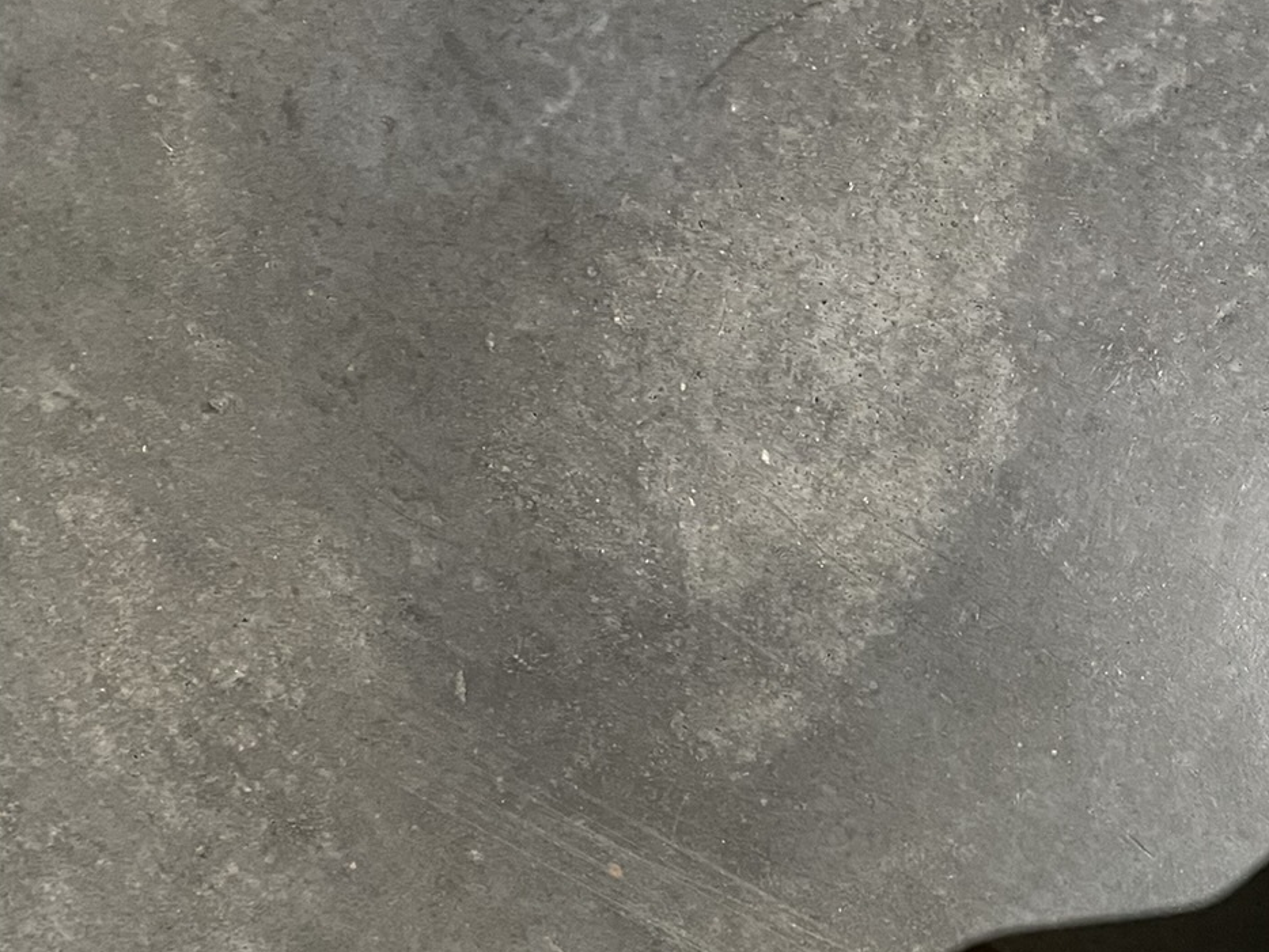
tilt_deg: -71.8
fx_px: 2090
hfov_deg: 30.3
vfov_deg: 24.2
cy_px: 1013
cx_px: 1390
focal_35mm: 57
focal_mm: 4.2
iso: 320
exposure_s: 1/60
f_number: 1.6
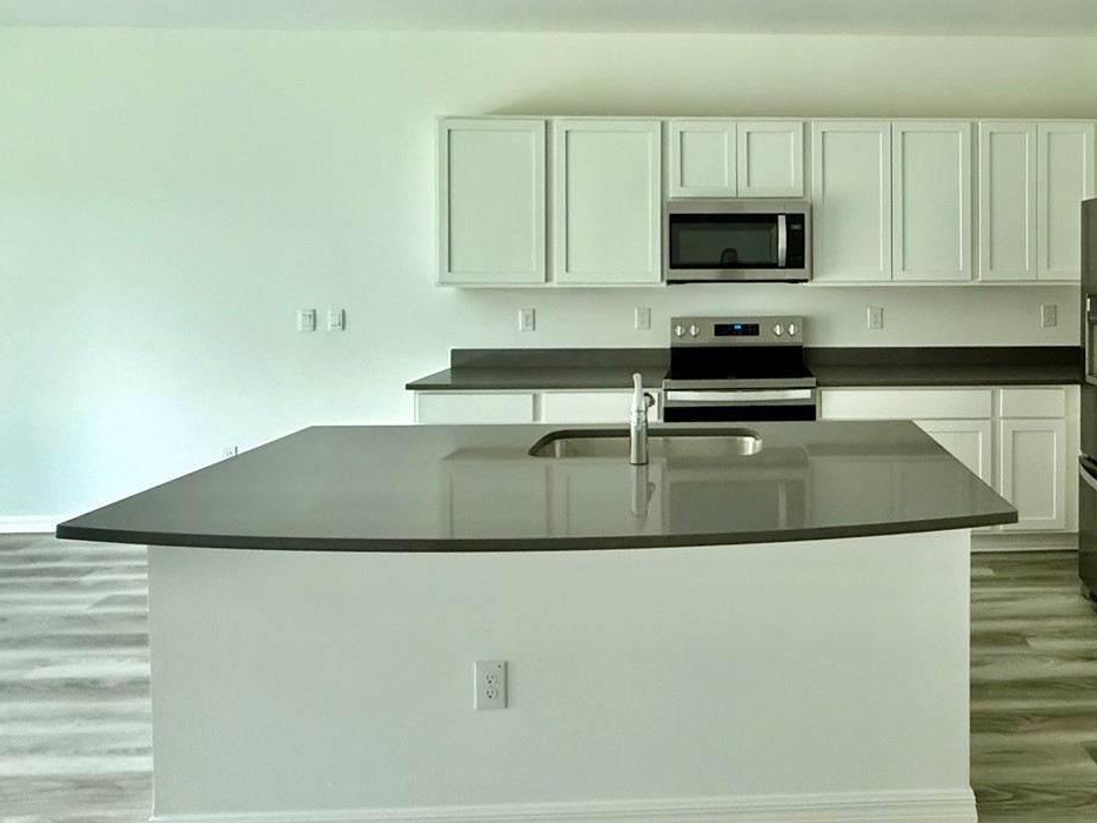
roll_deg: -0.2
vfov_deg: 55.7
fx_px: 761
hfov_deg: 68.7
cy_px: 275
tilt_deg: +0.5
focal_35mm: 24
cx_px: 765
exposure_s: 1/60
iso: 1000
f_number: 2.2
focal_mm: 2.22
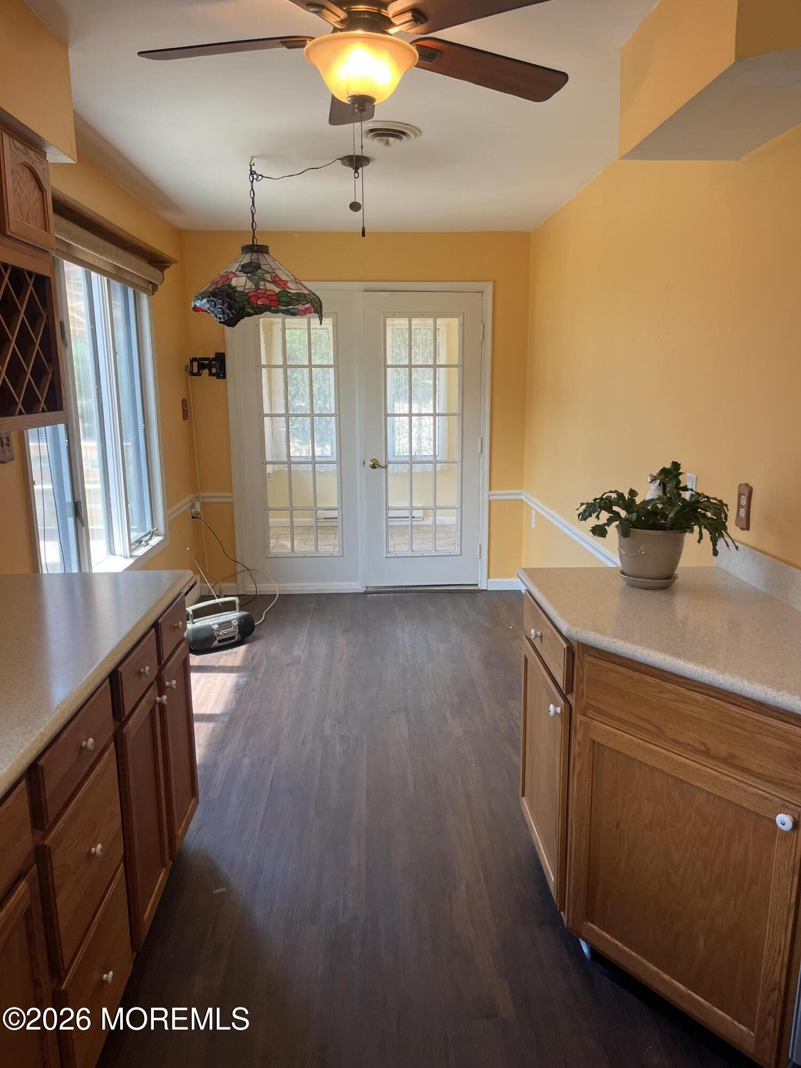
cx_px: 400
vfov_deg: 67.3
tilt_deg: -12.0
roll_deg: +1.3
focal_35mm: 26
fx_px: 802
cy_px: 534
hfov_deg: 53.1
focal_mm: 5.1
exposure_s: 1/120
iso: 80
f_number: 1.6
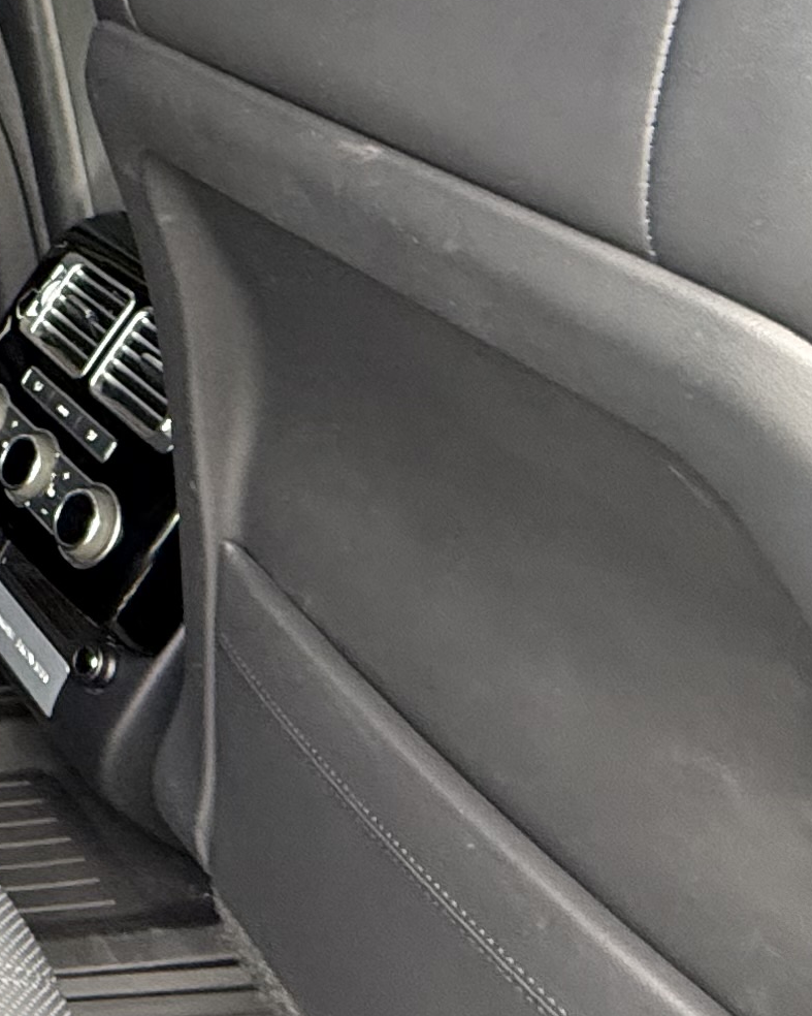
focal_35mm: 56
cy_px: 174
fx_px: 1683
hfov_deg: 19.1
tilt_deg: -16.2
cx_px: -725
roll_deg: +2.2
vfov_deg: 32.5
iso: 320
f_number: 2.2
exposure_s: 1/64
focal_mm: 2.22
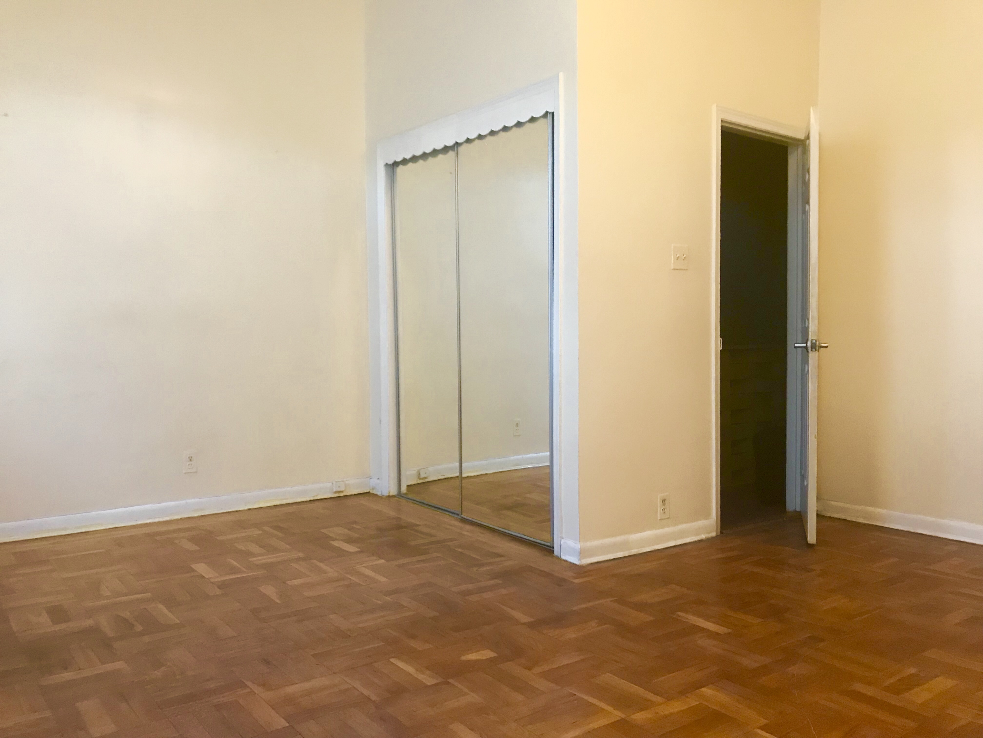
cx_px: 492
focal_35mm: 28
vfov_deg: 49.7
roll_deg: -0.1
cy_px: 369
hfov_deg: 63.4
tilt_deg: -2.7
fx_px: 795
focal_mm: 3.99
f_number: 1.8
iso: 80
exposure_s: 1/15
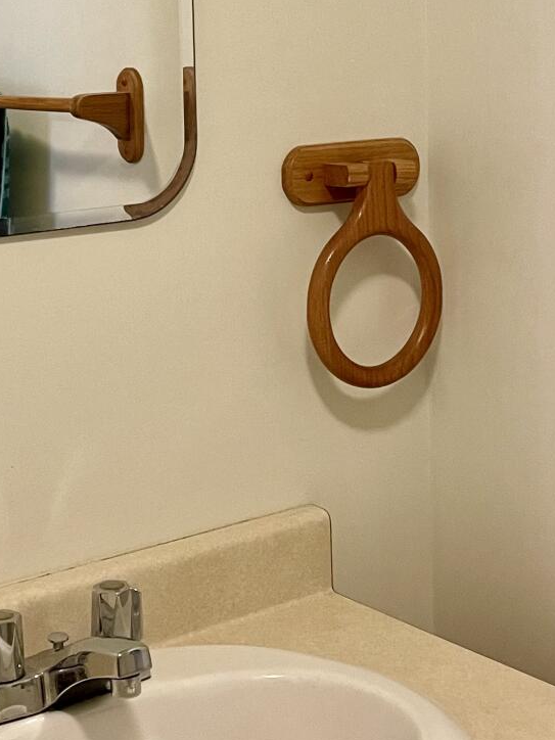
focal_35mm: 69
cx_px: 213
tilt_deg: -3.9
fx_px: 1475
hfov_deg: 21.3
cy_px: 116
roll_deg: +1.3
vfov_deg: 27.4
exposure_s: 1/60
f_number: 1.6
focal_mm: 5.1
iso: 250
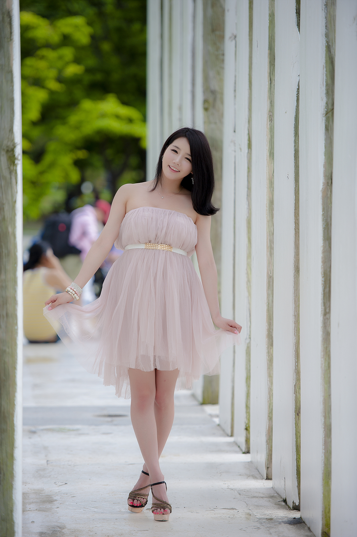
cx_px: 178
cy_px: 268
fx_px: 2457
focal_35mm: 165
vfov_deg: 12.5
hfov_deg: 8.3
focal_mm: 165
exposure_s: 1/1250
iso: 250
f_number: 2.8
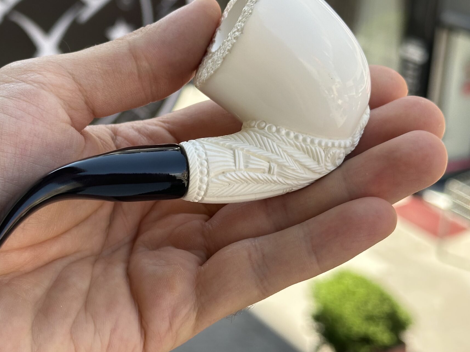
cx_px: 149
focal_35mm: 72
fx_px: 978
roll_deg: +0.8
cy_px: 167
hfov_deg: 26.8
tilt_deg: -24.1
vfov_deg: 20.4
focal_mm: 6.86
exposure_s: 1/672
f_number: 1.78
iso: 64
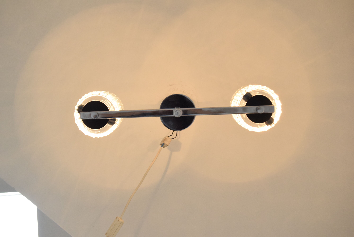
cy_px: 118
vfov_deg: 16.6
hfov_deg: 24.6
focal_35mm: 82
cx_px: 177
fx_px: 812
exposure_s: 1/200
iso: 1600
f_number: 7.1
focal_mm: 55
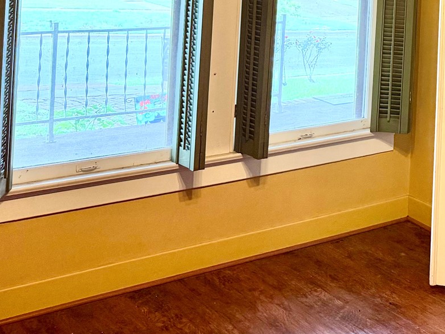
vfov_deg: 21.5
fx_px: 810
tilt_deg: +1.8
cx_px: 483
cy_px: -74
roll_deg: -2.6
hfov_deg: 28.1
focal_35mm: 63
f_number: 1.78
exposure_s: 1/120
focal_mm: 6.76
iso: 320
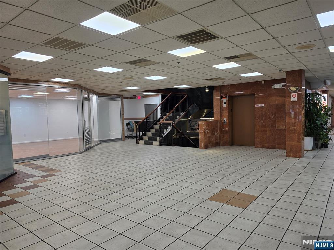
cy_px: 125
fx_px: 222
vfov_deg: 58.9
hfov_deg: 73.9
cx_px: 167
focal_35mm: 23
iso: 25
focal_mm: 6.5
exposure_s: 1/120
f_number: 1.4
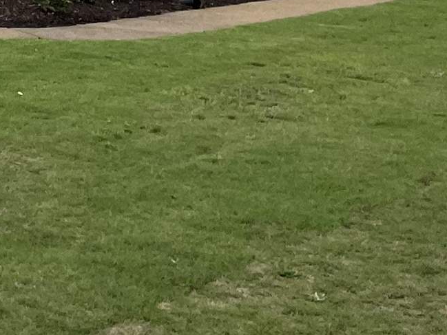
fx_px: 1589
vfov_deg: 11.1
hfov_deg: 12.8
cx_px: -576
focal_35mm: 123
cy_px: -297
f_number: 1.6
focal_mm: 4.2
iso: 32
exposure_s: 1/4292
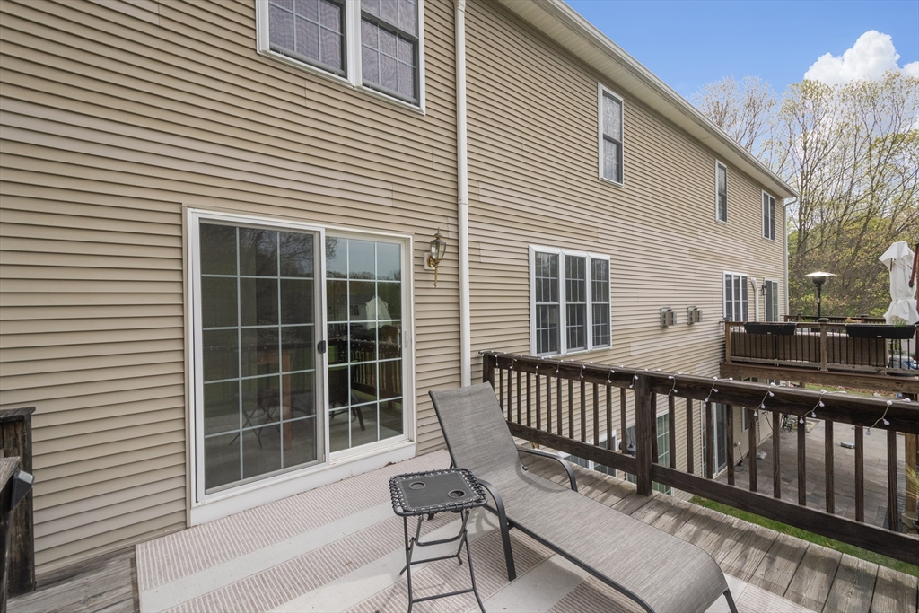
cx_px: 460
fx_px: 383
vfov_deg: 77.3
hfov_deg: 100.4
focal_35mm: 15
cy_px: 306
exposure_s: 1/500
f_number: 8
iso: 250
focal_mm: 10
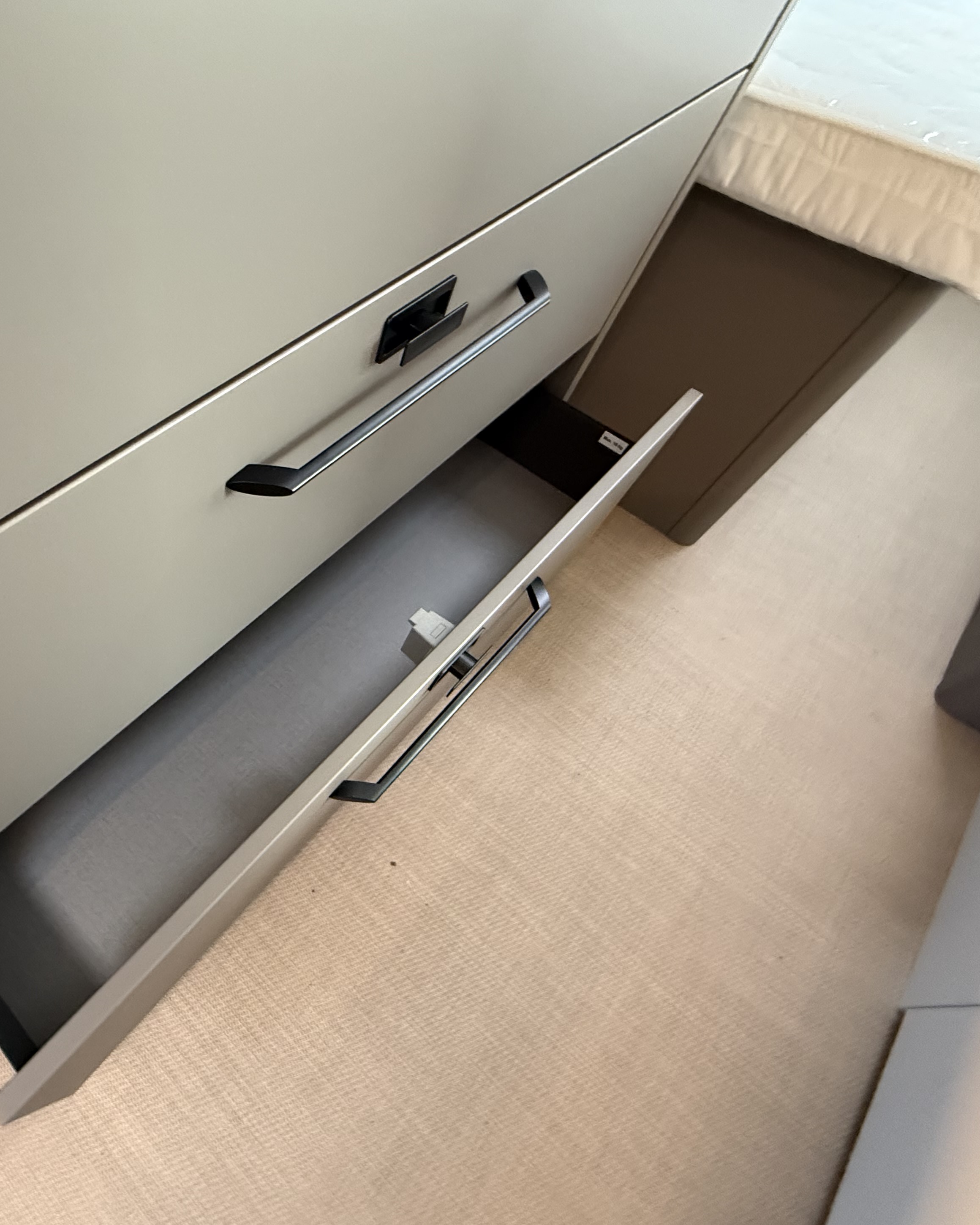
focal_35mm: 19
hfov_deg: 66.4
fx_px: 689
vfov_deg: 83.3
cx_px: 244
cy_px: 610
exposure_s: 1/60
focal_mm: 2.22
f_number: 2.2
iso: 800
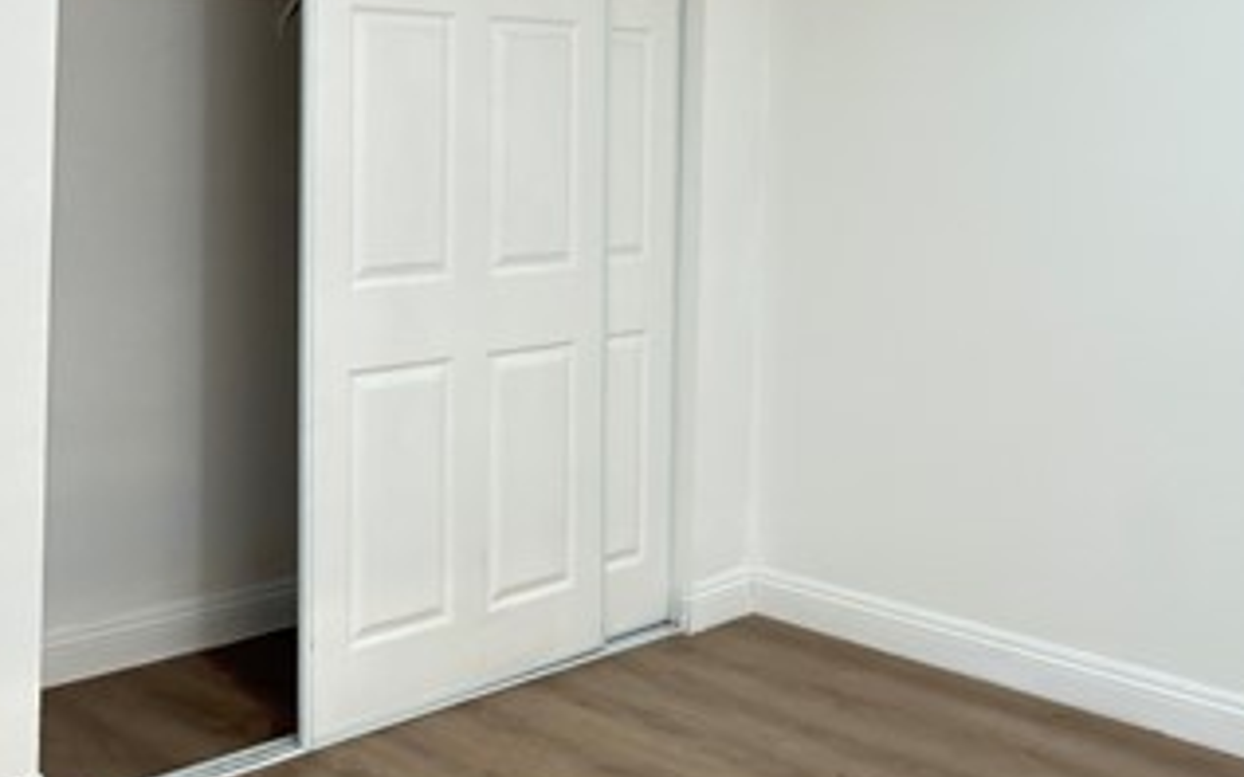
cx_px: 612
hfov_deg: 41.8
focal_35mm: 48
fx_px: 1627
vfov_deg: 26.3
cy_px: 141
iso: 125
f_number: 2.2
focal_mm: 2.22
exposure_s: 1/30
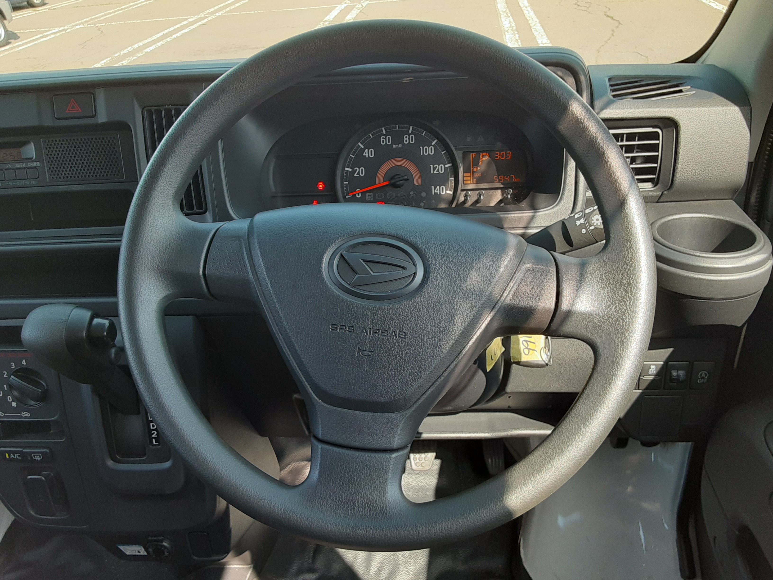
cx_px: 386
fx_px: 603
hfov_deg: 65.3
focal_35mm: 27
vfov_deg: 51.4
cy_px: 290
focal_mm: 2.91
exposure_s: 1/110
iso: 40
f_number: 1.9
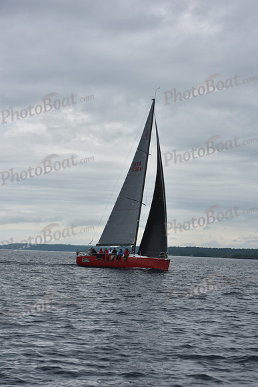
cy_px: 194
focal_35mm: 98
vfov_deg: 20.8
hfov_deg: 14.0
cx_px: 129
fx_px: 1053
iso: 250
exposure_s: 1/800
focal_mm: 98
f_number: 9
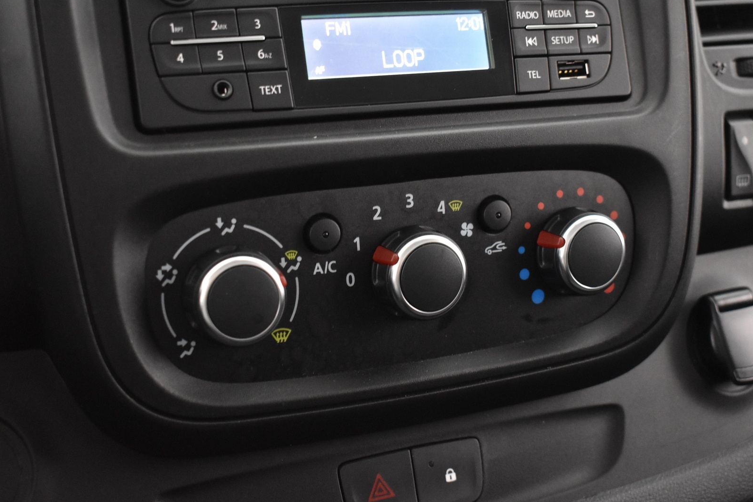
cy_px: 249
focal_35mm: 54
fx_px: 1119
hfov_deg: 37.2
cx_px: 381
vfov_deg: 25.3
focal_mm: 35
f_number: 4.5
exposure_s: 1/13
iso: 3200
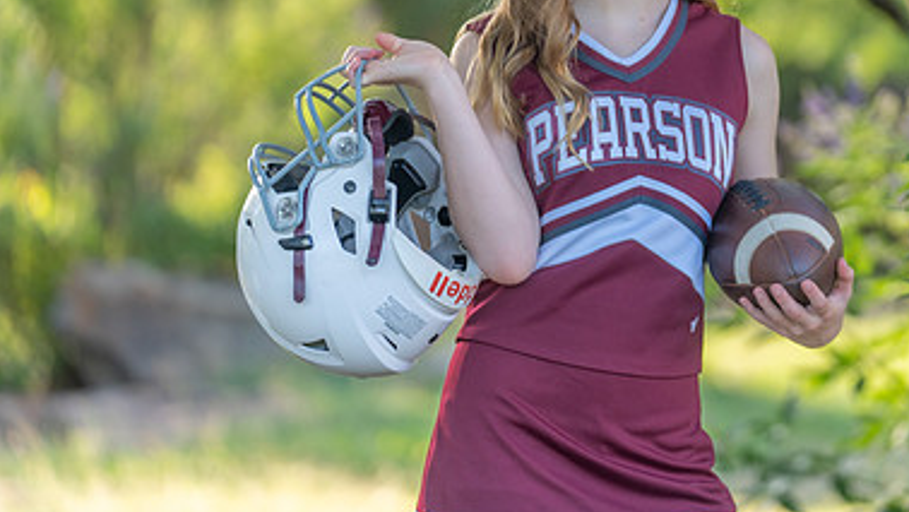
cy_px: 119
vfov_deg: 5.3
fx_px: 5498
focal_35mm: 228
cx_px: 618
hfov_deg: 9.4
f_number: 2.8
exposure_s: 1/320
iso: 250
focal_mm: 142
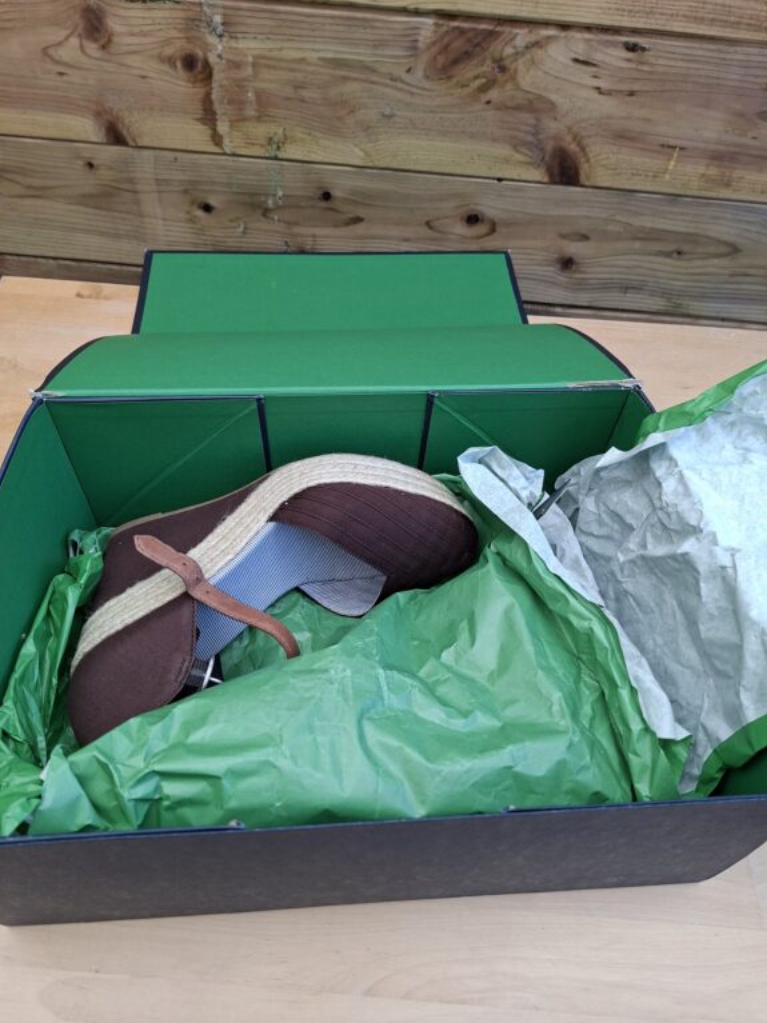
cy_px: 523
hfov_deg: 56.8
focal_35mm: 24
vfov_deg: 71.6
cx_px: 368
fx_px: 709
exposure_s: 1/120
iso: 50
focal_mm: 5.54
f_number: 1.8
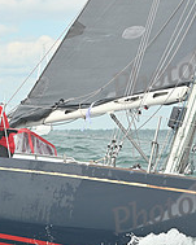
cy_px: 151
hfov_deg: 7.1
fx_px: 1567
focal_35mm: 216
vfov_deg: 8.9
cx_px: 45
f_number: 6.3
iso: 320
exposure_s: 1/1250
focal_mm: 75
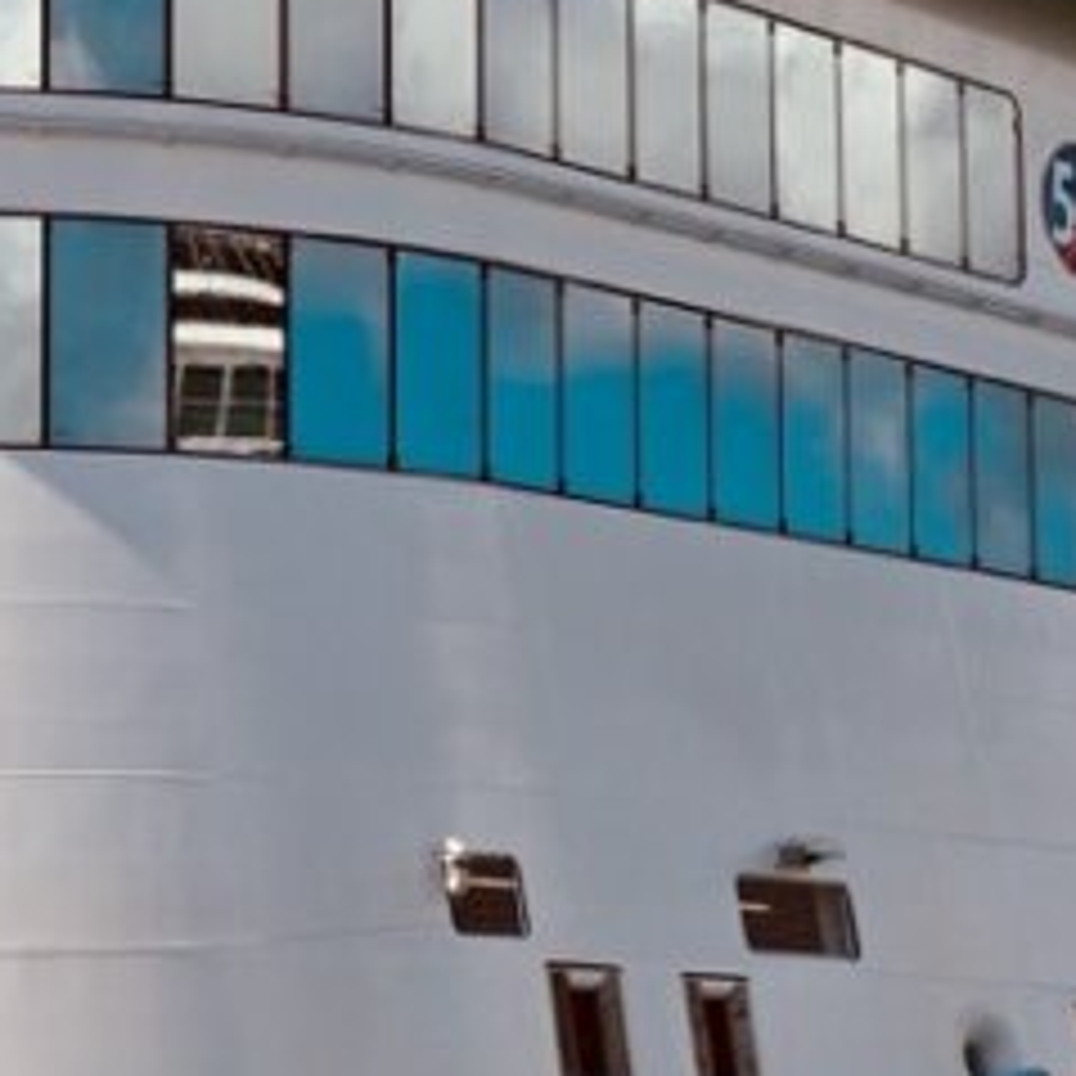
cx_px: 1062
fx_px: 5174
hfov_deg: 11.8
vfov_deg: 11.9
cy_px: 473
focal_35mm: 147
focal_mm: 23
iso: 100
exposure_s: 1/500
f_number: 8
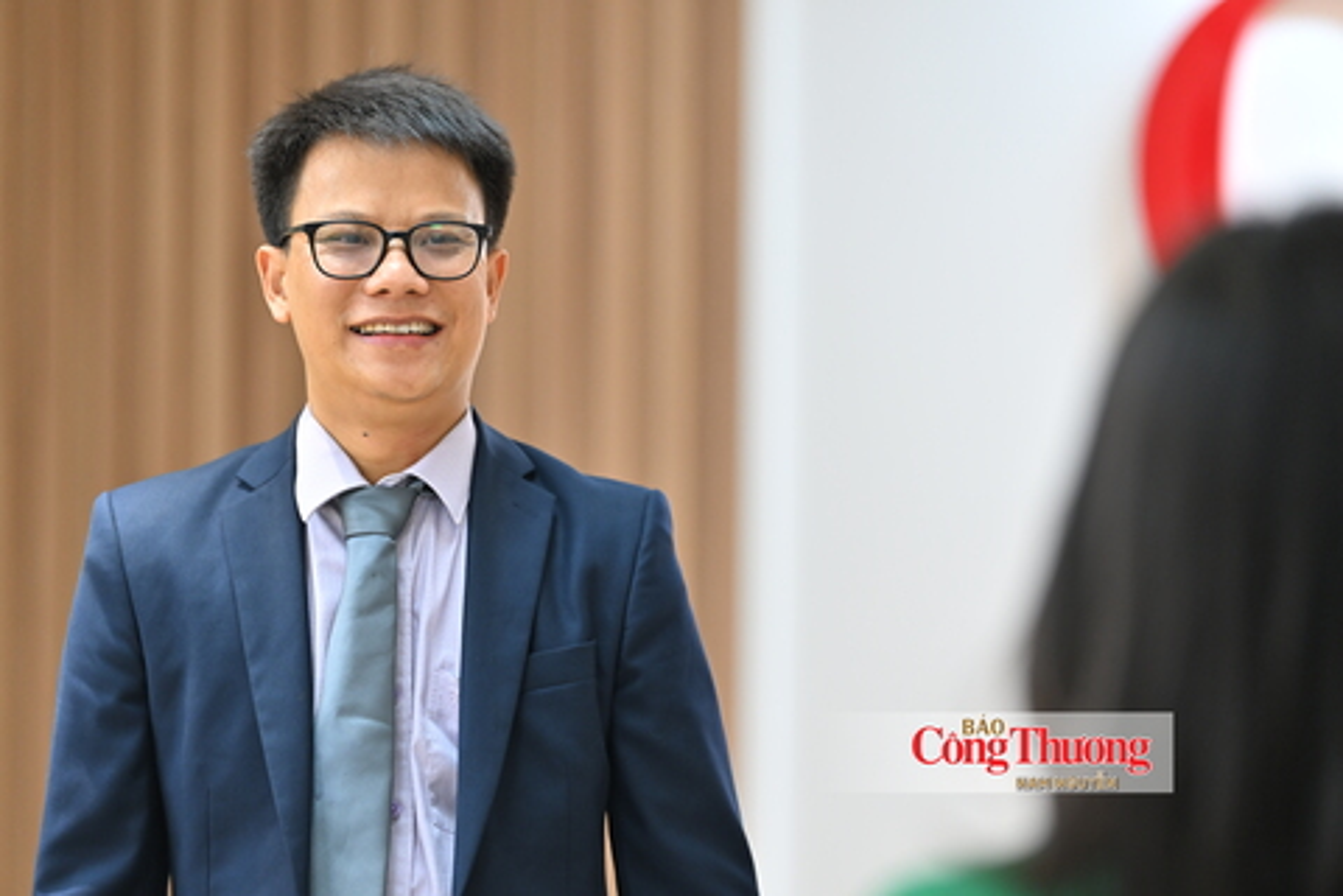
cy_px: 448
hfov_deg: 12.1
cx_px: 672
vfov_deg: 8.1
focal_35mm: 170
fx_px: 6341
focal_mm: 170
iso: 800
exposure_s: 1/160
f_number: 2.8
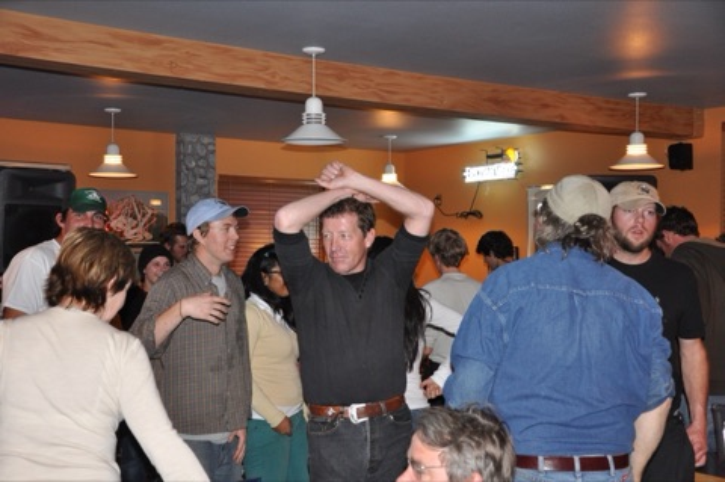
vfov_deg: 26.4
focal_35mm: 51
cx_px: 362
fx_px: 1026
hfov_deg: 38.9
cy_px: 241
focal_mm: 34
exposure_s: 1/60
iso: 800
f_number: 4.2
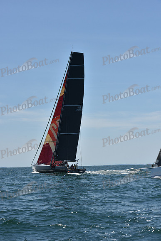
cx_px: 80
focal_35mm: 70
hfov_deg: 19.5
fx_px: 469
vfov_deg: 28.8
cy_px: 120
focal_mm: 70
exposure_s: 1/1000
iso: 250
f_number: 9
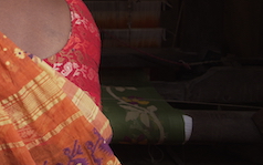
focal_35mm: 120
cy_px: -97
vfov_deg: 10.5
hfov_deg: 15.8
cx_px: -149
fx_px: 861
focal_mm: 35
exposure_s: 1/160
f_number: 4
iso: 160
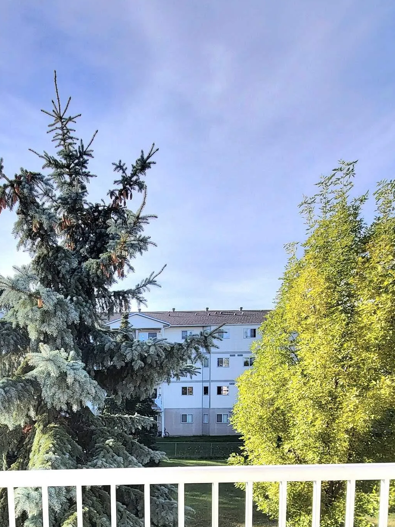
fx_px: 335
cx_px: 108
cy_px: 429
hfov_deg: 58.5
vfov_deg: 68.3
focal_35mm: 22
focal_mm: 2.2
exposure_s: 1/1429
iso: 50
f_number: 2.2
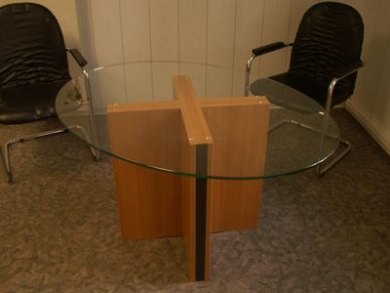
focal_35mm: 35
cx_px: 195
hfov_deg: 52.6
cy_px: 146
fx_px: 394
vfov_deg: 40.7
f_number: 2.8
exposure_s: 1/40
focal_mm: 5.86
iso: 80
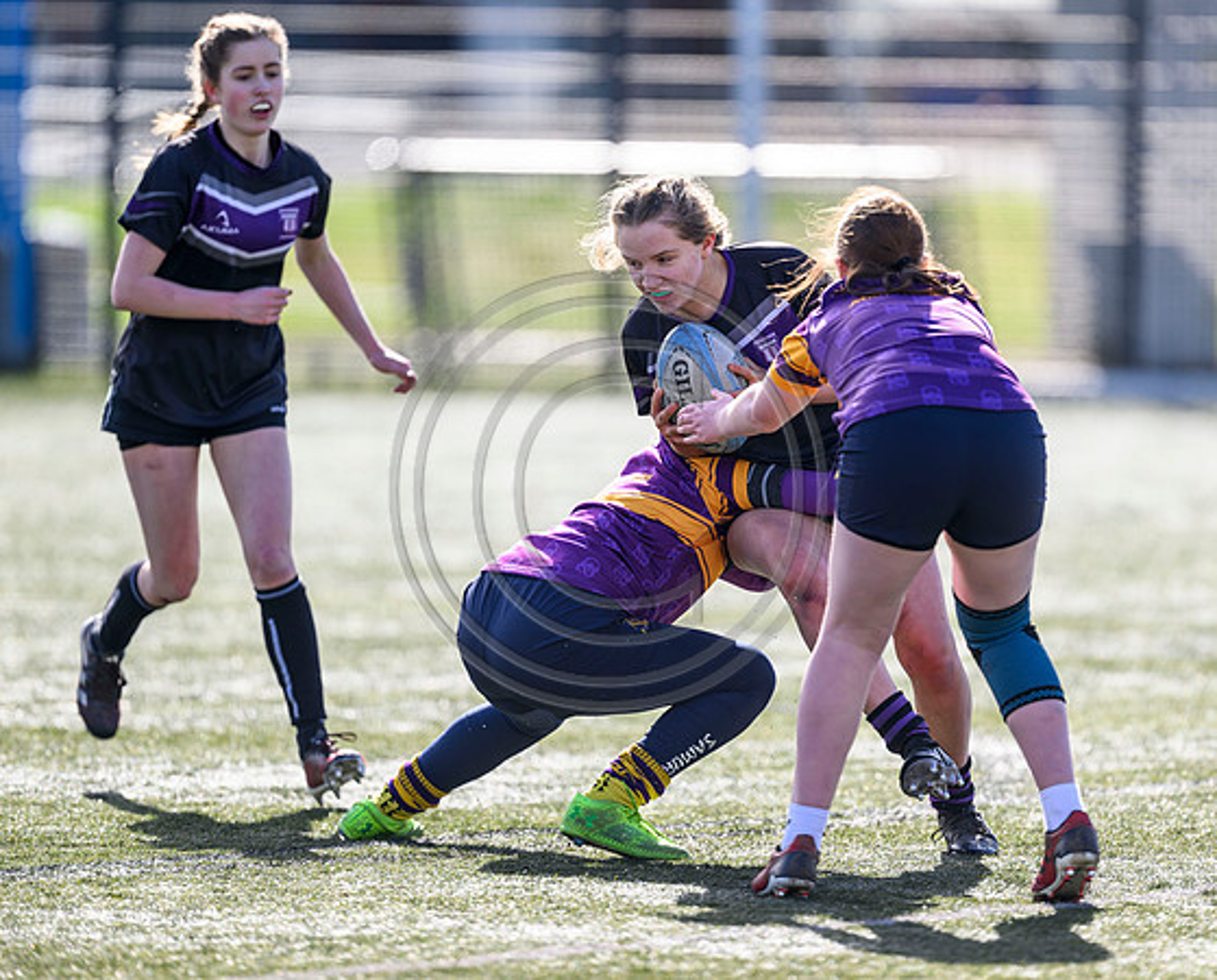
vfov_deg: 3.4
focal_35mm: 452
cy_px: 490
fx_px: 16330
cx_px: 734
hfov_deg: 4.3
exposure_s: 1/1250
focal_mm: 400
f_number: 3.2
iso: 200
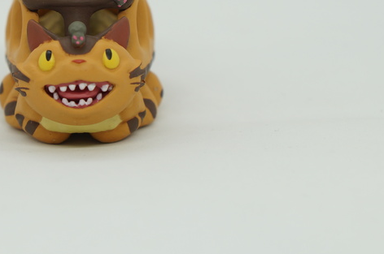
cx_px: 85
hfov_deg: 12.6
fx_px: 1726
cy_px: 36
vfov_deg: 8.4
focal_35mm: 162
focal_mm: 51
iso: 200
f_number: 5.6
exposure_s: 1/40
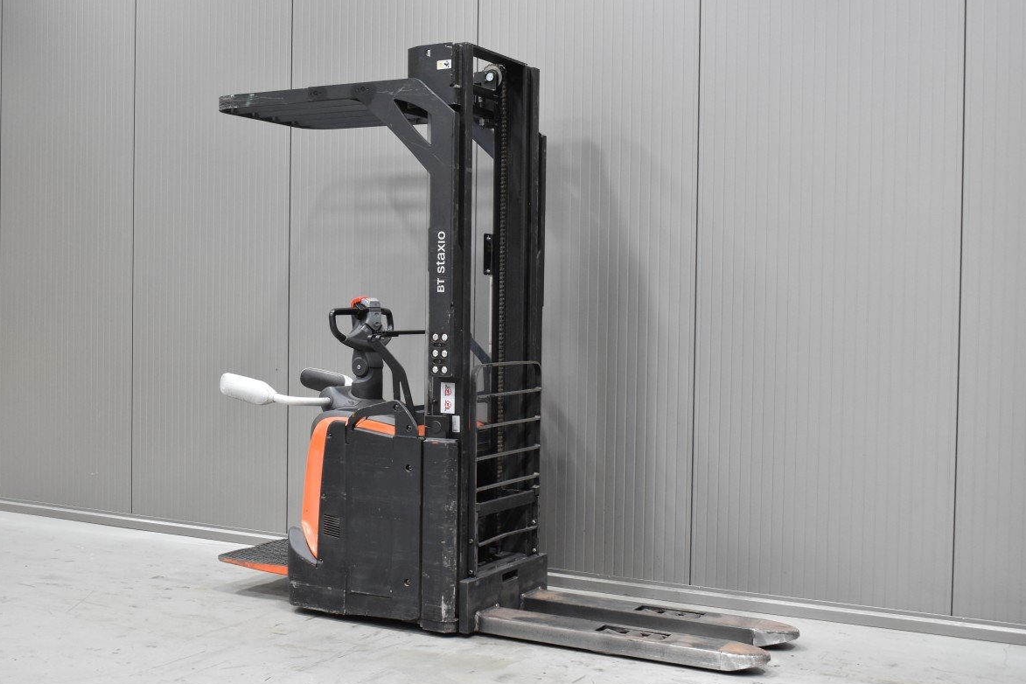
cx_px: 506
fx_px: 1268
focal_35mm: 45
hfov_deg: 44.0
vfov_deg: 30.2
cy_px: 339
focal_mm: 29
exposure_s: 1/25
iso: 1250
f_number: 5.6
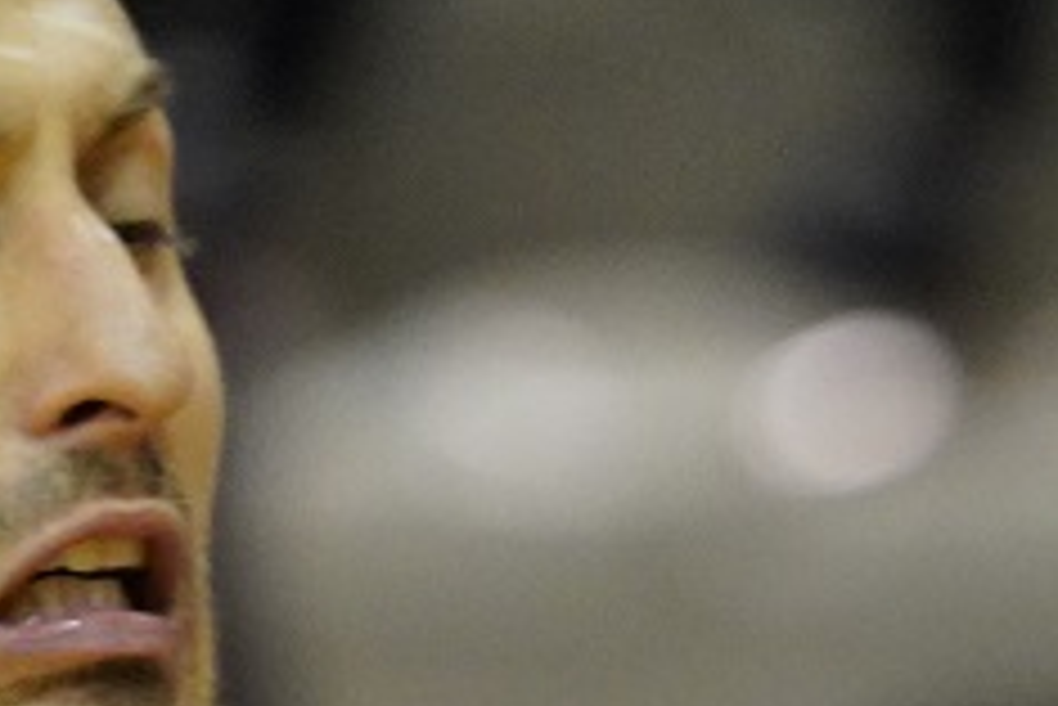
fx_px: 41198
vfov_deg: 1.0
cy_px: 2037
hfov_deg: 1.5
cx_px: 1724
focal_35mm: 1401
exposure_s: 1/800
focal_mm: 176
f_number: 2.8
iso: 2500
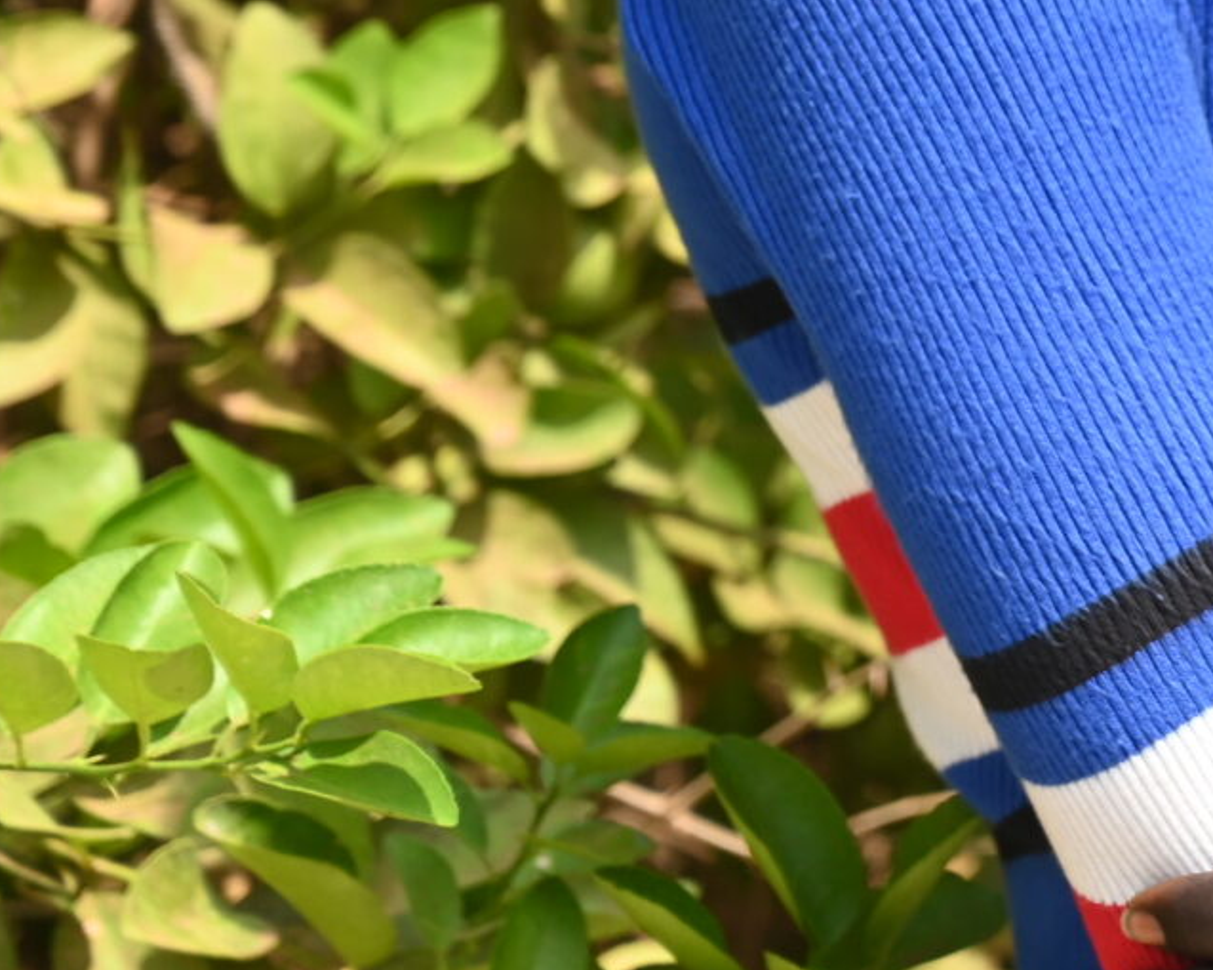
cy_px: -603
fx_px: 9473
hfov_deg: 7.2
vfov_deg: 5.8
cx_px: 1958
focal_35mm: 264
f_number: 5.6
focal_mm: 70
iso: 125
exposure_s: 1/250
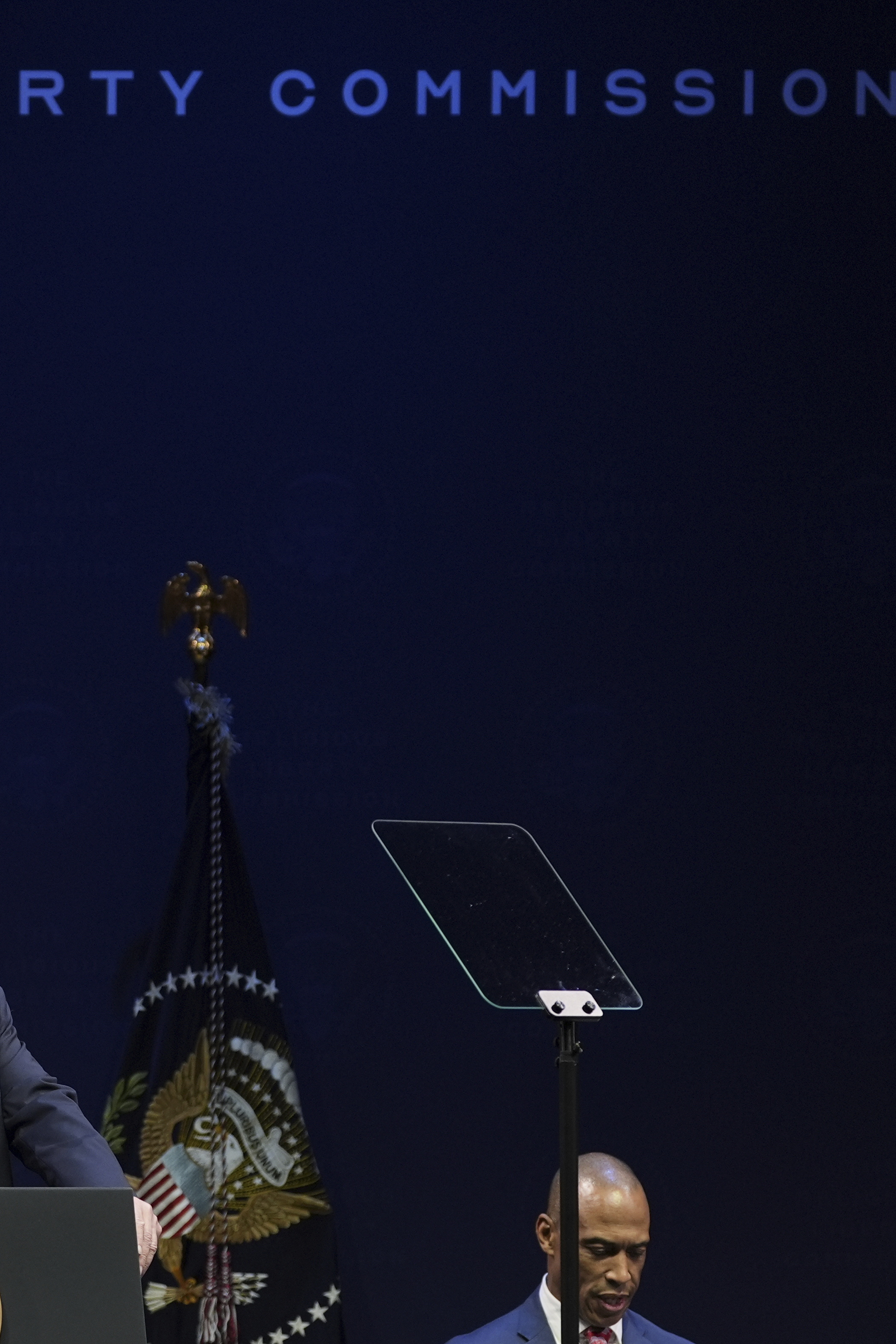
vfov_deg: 10.4
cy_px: 800
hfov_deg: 6.9
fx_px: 7354
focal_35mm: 197
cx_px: -138
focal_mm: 104
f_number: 2.8
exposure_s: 1/640
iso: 1250
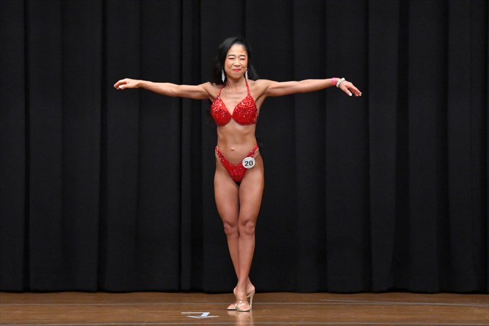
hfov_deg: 7.6
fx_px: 3666
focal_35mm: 270
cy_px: 163
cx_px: 244
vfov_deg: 5.1
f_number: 5.6
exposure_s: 1/400
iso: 8000
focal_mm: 180
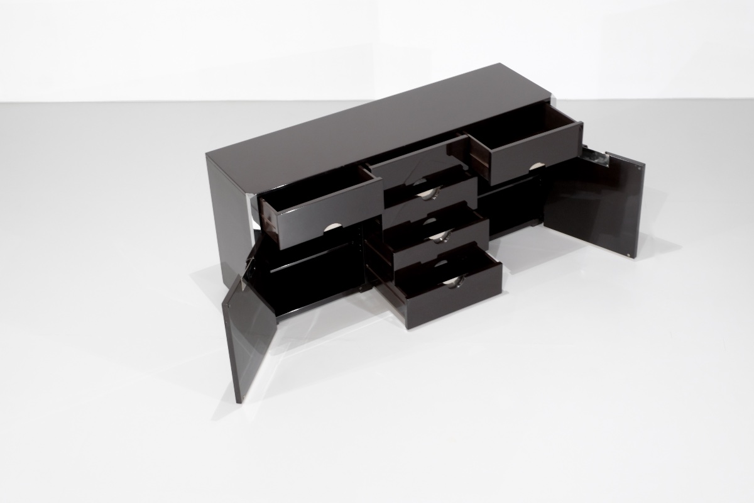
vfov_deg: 25.5
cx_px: 377
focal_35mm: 53
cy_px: 252
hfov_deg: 37.5
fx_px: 1110
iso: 800
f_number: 8
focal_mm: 35
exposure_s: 1/20
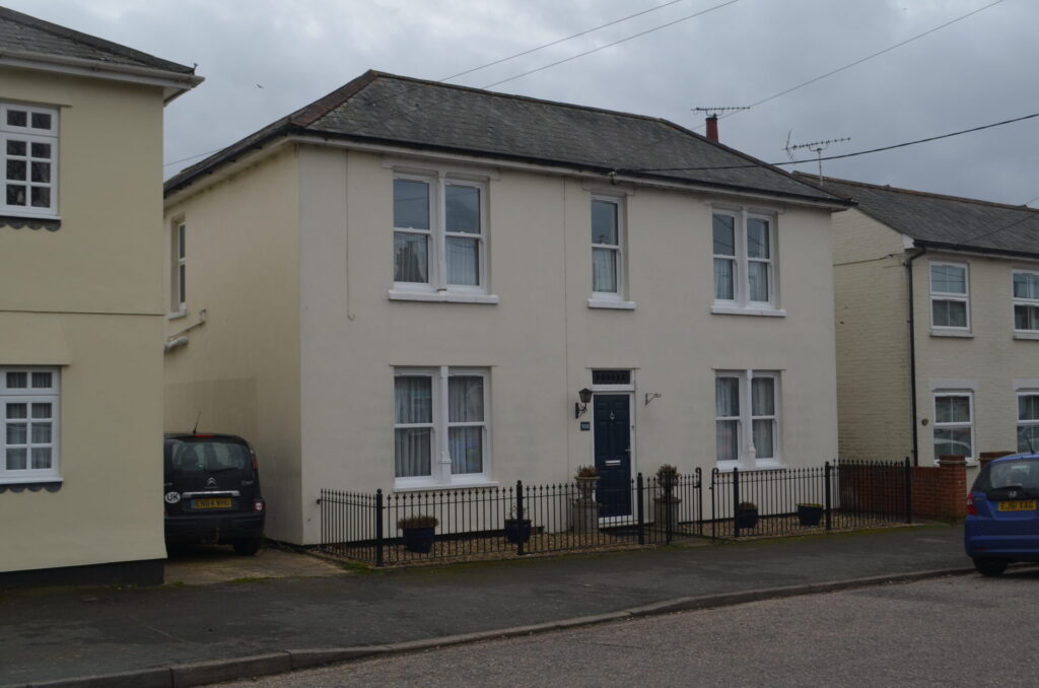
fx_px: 1123
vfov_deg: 34.1
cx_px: 520
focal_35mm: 39
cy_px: 344
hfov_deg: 49.6
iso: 140
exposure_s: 1/250
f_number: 8
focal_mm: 26
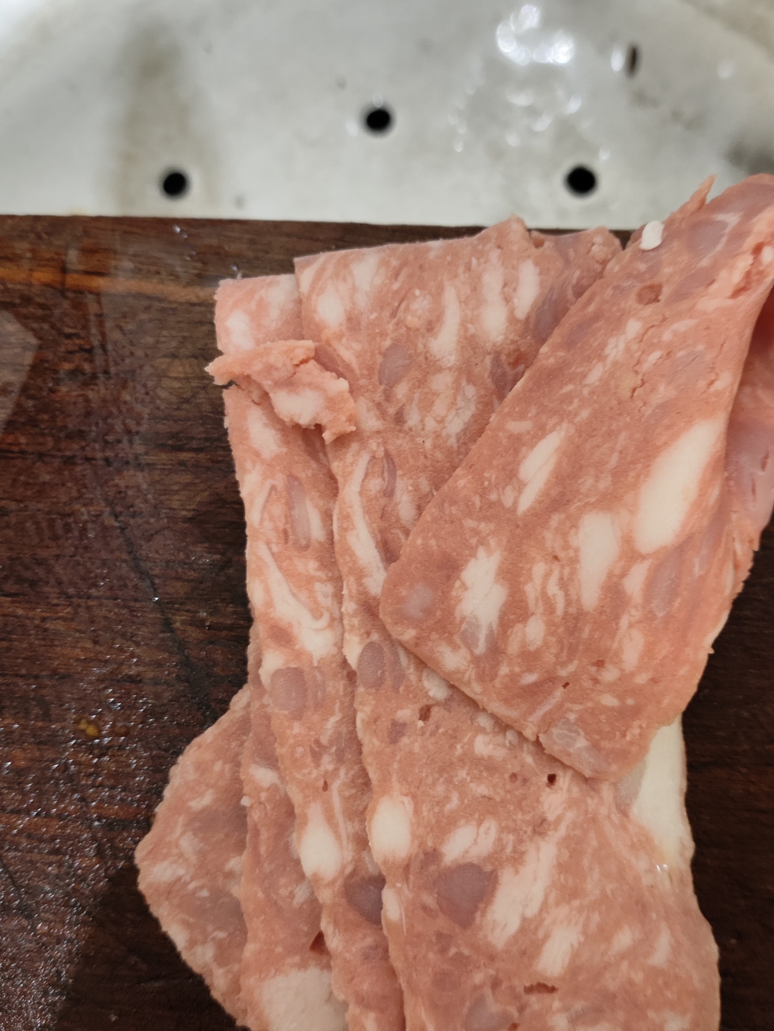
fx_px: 1013
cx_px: 483
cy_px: 519
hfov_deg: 41.5
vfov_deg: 53.9
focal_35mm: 34
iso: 660
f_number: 1.79
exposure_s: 1/25
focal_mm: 4.71
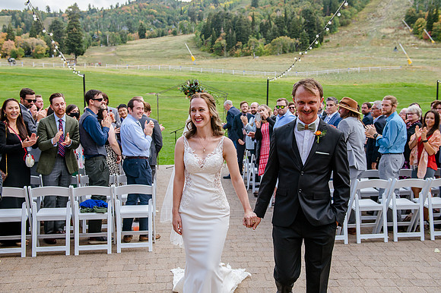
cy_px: 139
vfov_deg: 35.2
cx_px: 221
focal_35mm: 38
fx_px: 463
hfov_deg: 50.9
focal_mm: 34
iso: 250
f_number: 4
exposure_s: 1/640
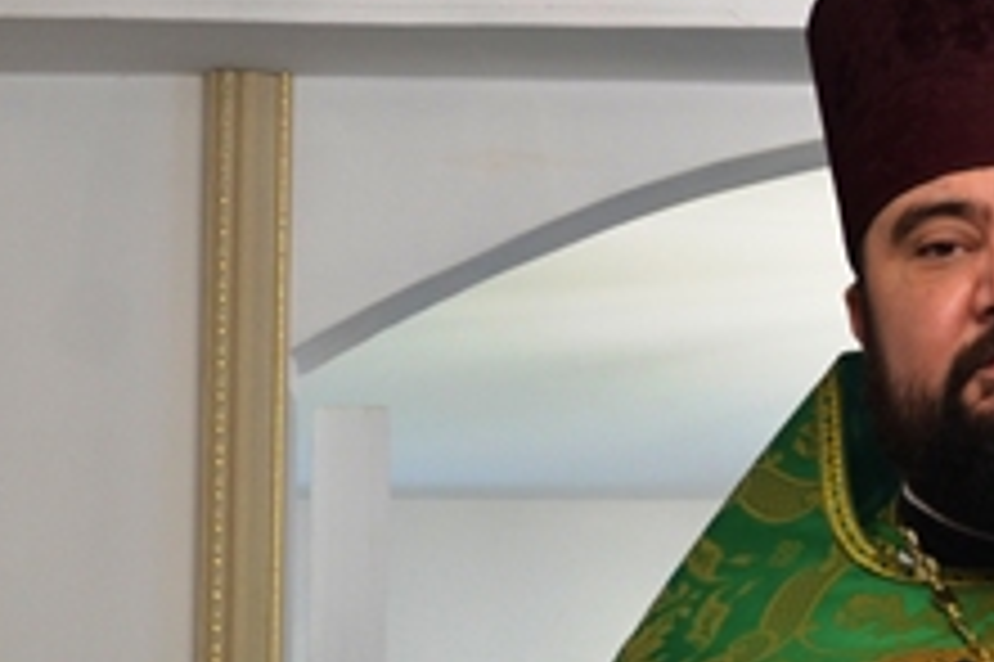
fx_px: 5237
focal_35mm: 190
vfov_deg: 7.1
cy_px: 896
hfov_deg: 10.7
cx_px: 1102
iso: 400
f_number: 5
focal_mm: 35
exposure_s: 1/60
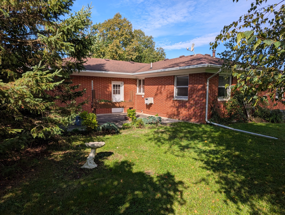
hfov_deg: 71.5
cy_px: 108
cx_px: 142
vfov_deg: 56.9
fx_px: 198
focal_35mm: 24
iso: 23
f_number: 1.68
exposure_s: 1/8333
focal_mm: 6.9
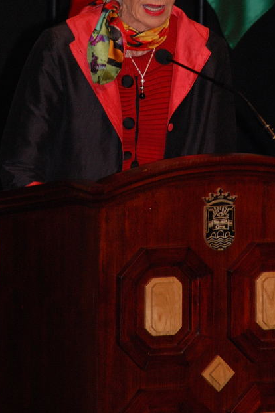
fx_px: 652
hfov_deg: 23.8
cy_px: 85
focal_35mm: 57
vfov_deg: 34.2
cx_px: 175
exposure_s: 1/125
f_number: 3.8
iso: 400
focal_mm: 23
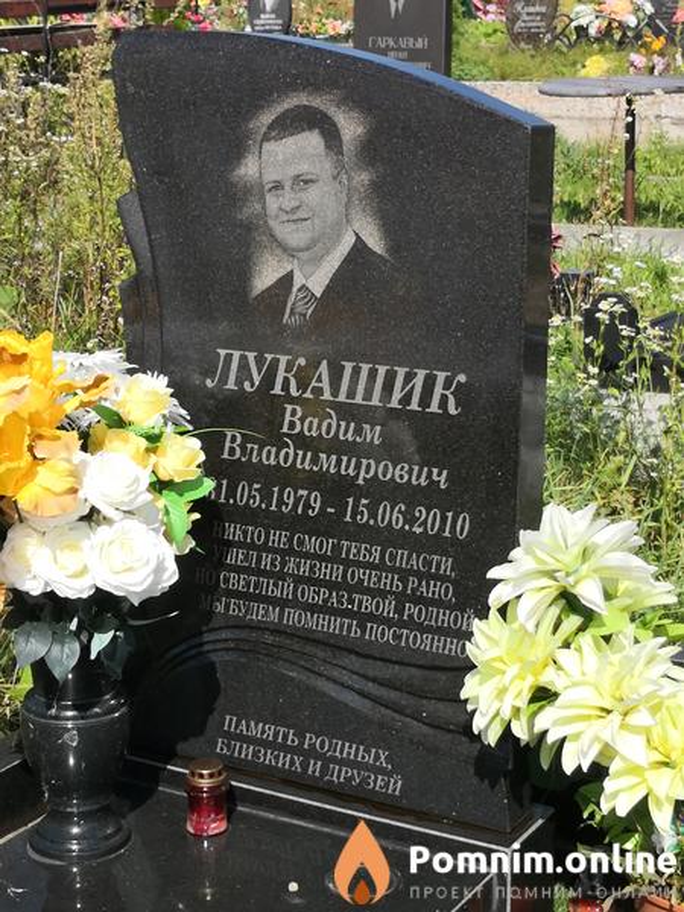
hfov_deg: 23.3
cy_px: 456
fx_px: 1660
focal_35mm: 63
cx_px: 342
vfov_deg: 30.7
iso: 50
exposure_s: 1/2494
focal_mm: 3.95
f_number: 1.6
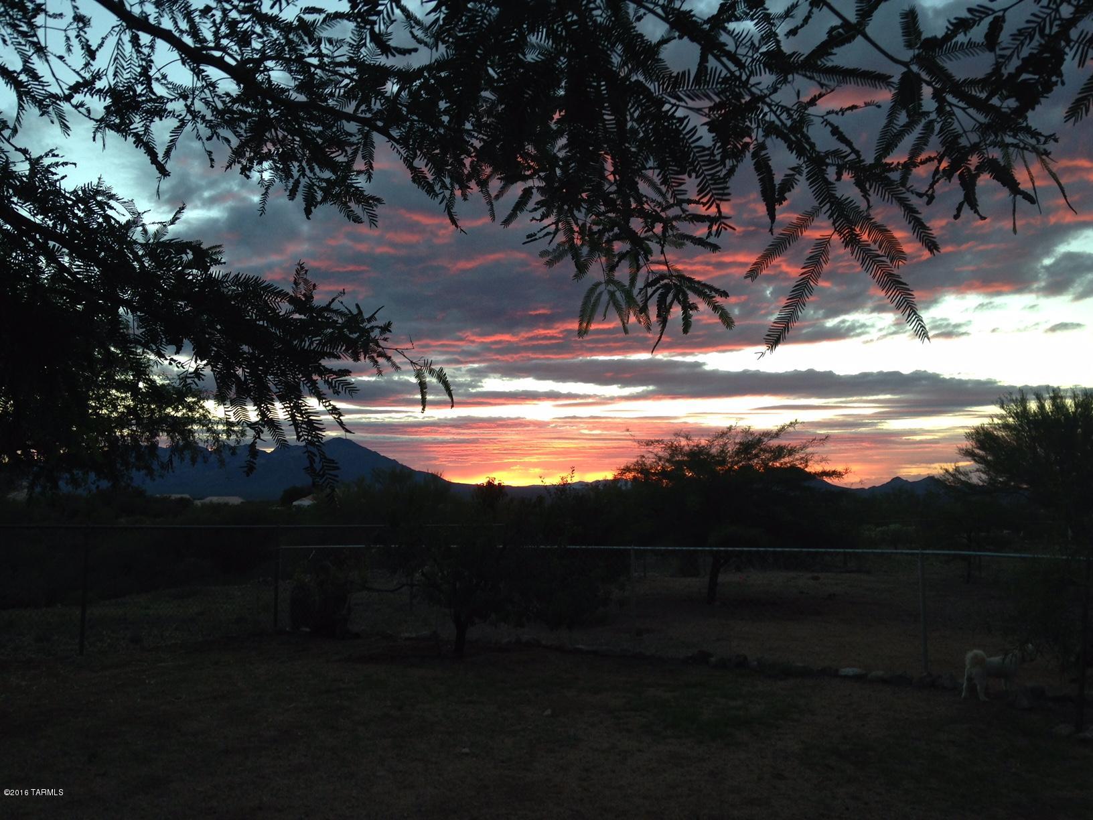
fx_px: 1042
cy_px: 410
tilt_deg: +3.9
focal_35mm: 33
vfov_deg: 42.9
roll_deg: -0.7
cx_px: 546
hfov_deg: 55.4
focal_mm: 4.12
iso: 50
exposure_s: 1/60
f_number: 2.4
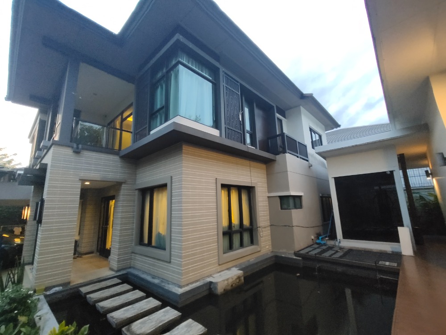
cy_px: 168
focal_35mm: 16
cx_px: 223
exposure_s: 1/33
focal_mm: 1.64
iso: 200
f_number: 2.2
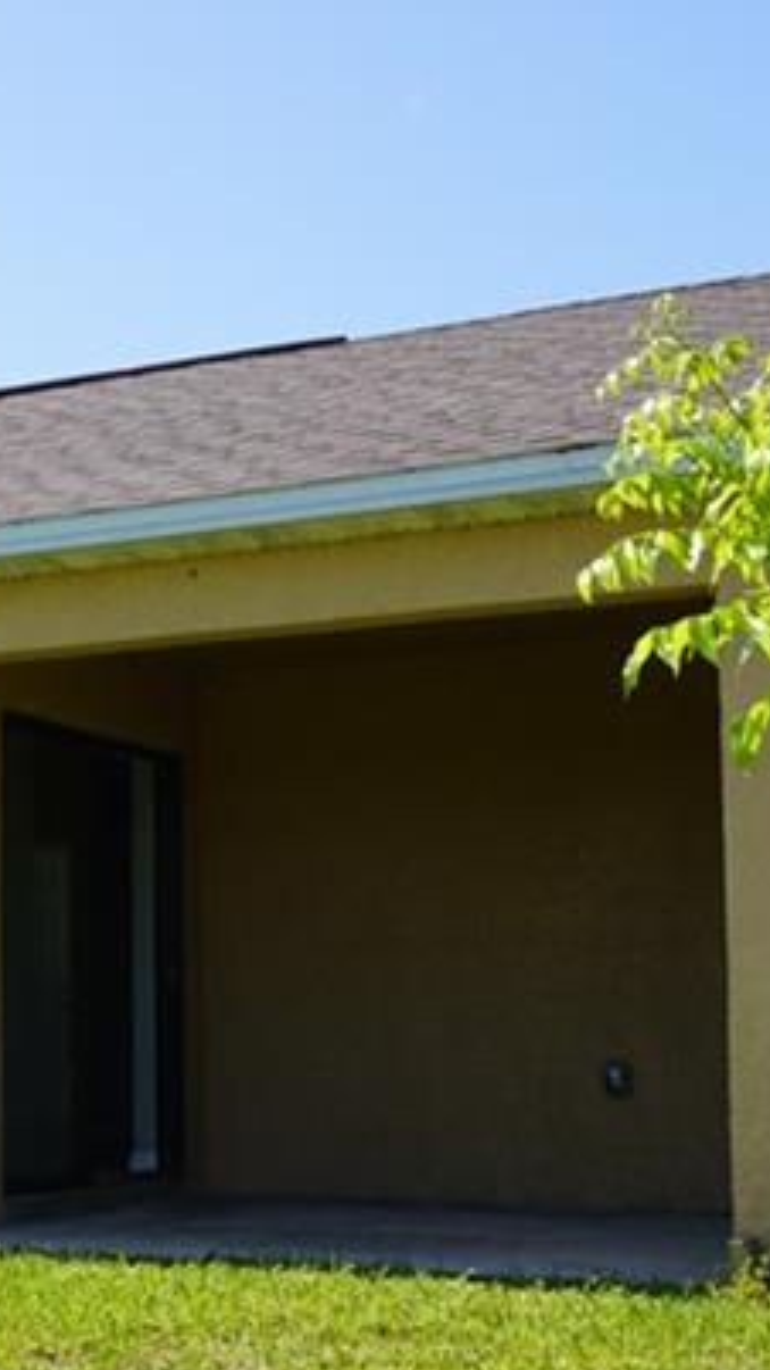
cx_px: -157
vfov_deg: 29.2
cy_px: 876
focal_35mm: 72
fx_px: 2615
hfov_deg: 16.1
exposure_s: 1/125
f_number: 9
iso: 100
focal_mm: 18
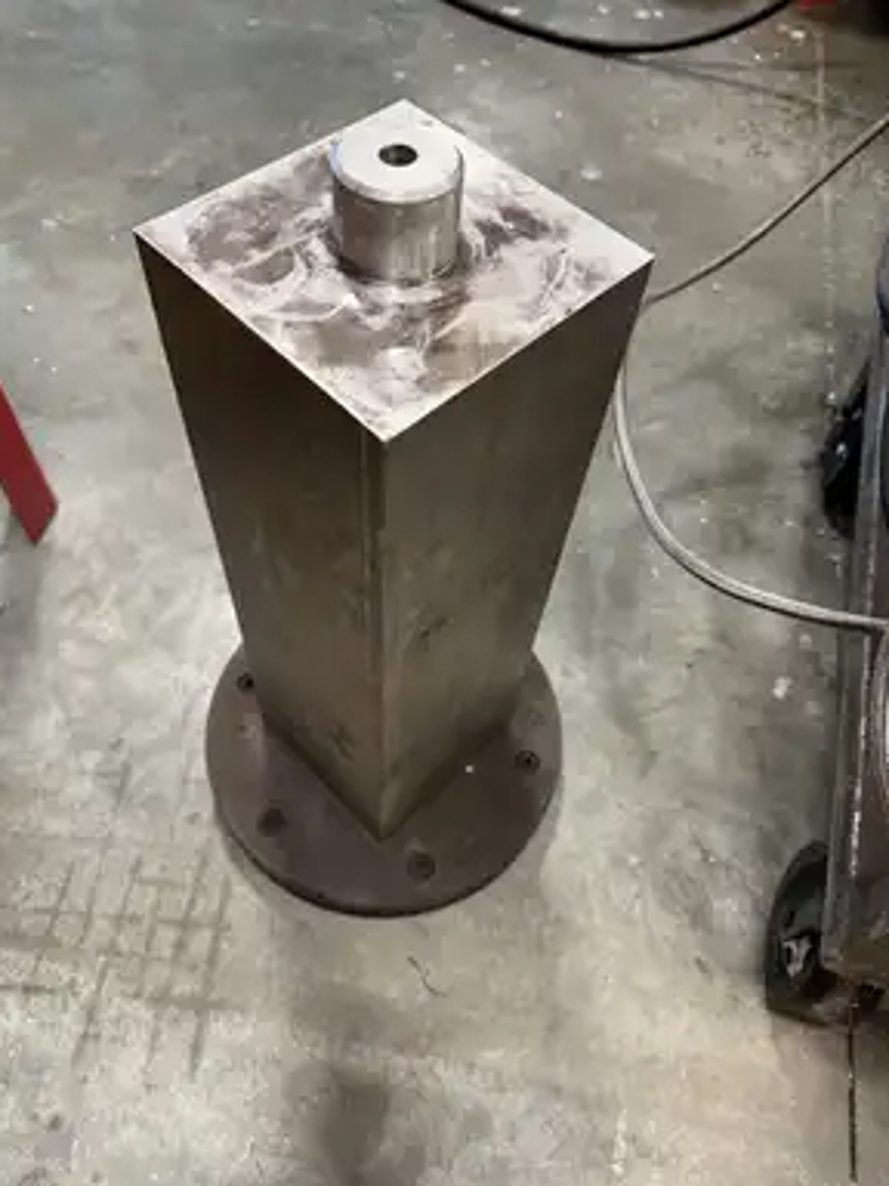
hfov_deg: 54.9
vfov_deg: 69.4
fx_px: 856
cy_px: 590
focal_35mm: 25
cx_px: 435
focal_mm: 6.8
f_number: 1.8
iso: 200
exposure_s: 1/60
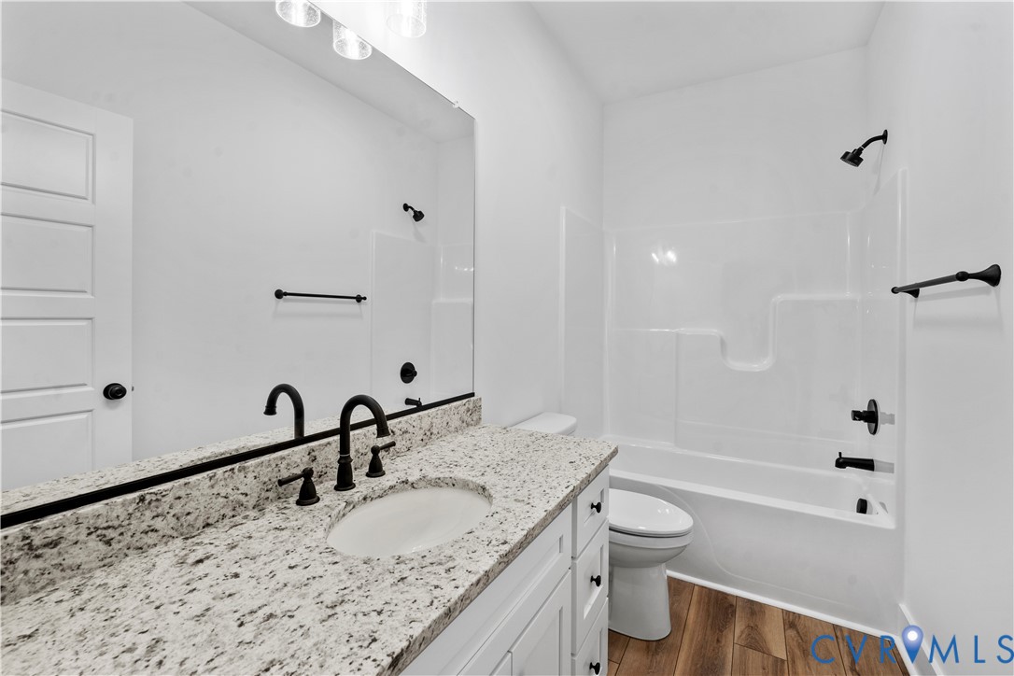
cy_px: 338
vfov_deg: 77.3
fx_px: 422
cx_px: 507
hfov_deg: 100.4
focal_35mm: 15
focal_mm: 15
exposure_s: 1/13
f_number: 9
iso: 1250
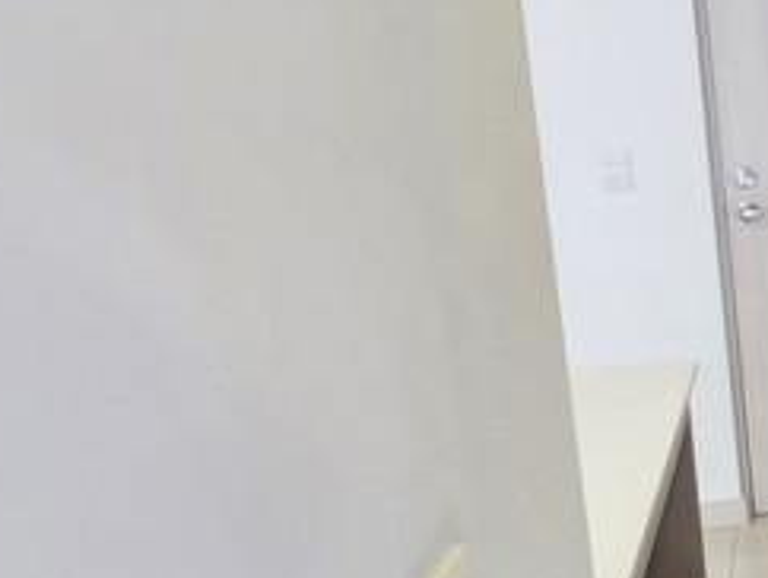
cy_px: 407
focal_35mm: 58
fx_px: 1288
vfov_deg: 25.1
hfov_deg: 22.7
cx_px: 1311
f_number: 1.9
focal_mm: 2.2
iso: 160
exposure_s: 1/60
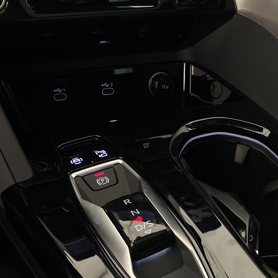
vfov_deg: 34.8
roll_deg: -4.4
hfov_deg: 34.5
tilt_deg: -37.2
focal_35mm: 48
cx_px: 213
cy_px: 198
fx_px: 436
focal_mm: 4.25
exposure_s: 1/60
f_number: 1.8
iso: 64
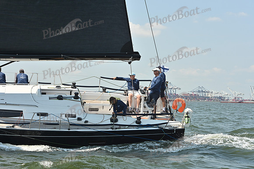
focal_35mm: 85
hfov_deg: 23.9
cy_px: 84
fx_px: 600
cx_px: 127
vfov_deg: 16.1
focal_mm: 85
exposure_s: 1/1250
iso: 320
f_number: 7.1
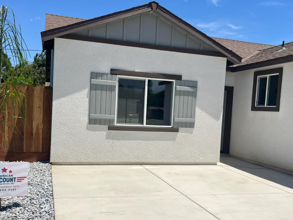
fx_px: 305
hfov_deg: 51.3
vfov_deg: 39.6
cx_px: 148
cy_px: 128
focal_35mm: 36
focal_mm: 5.1
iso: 50
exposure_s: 1/2755
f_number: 1.6
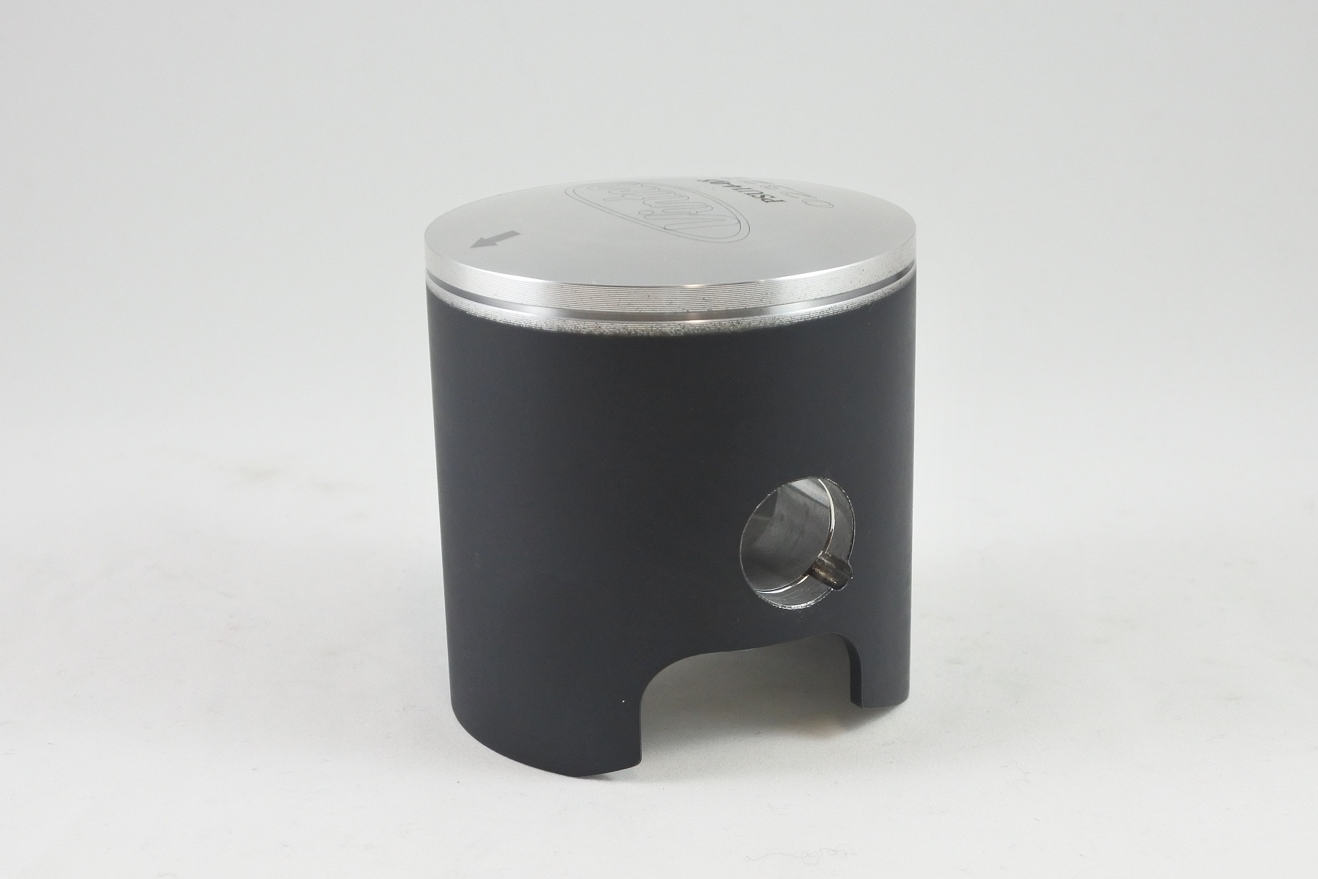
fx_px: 1501
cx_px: 659
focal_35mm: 41
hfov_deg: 47.4
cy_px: 440
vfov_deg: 32.6
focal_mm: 15.3
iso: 450
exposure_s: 1/125
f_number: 4.2
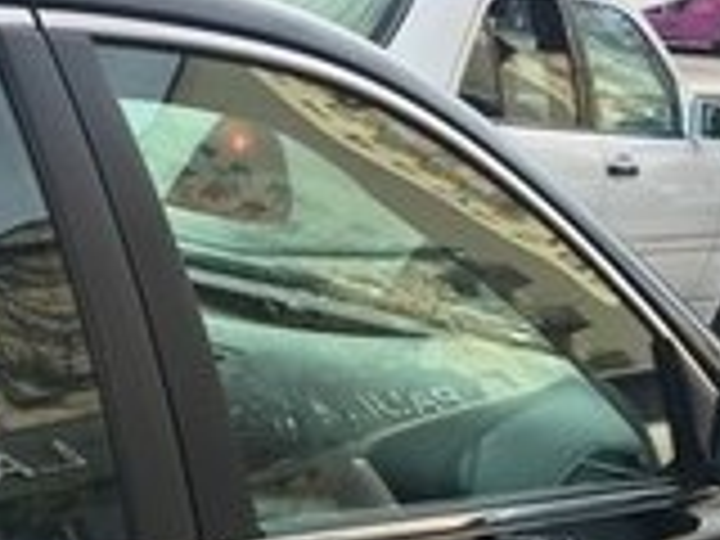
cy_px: 709
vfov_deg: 12.0
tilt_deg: -16.9
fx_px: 2496
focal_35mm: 120
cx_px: 58
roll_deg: -5.7
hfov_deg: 16.2
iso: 25
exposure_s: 1/394
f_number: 2.2
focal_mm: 4.15
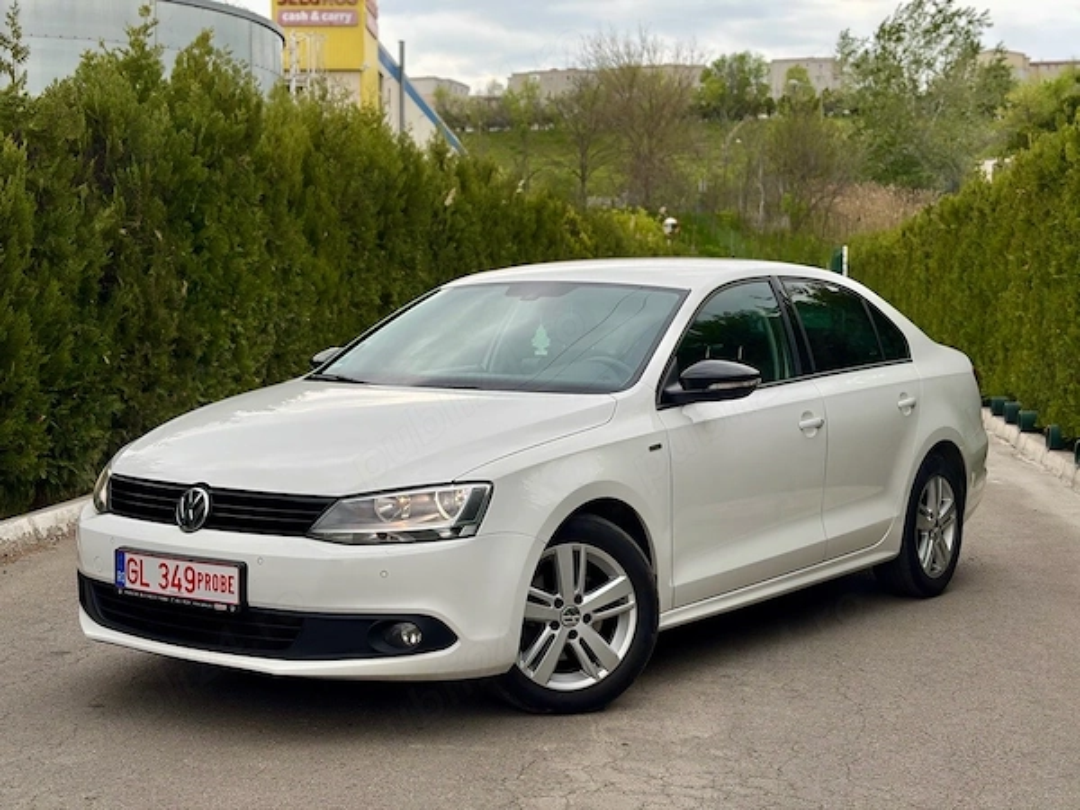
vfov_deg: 28.0
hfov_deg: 36.8
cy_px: 405
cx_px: 540
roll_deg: +0.8
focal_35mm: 52
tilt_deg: -3.1
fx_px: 1622
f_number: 1.6
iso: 32
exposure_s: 1/1048
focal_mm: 5.96
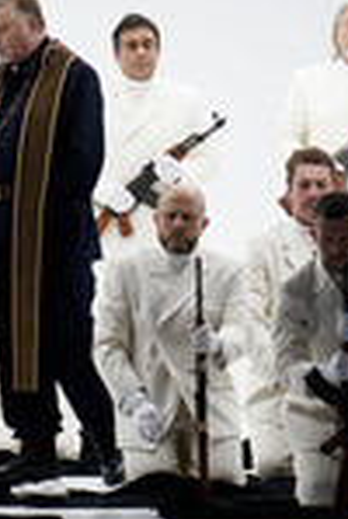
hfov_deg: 3.4
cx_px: -40
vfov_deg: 5.0
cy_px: 63
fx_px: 5874
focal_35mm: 407
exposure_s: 1/250
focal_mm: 135
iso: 1600
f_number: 4
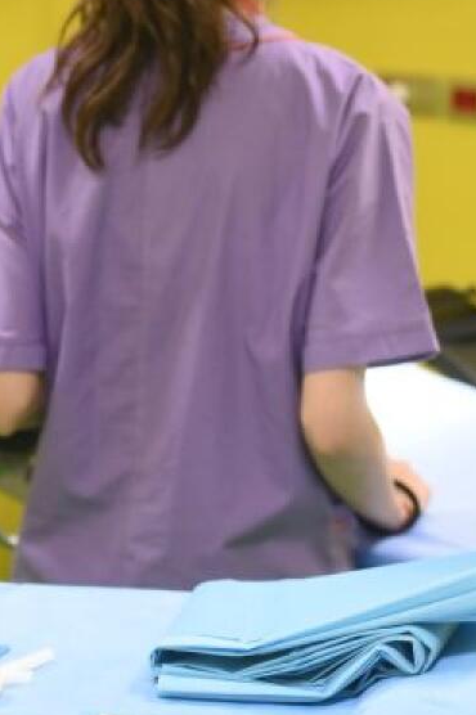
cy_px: 372
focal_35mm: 121
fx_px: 2403
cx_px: 151
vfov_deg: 16.9
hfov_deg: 11.3
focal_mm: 56
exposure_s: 1/160
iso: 2000
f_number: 3.2
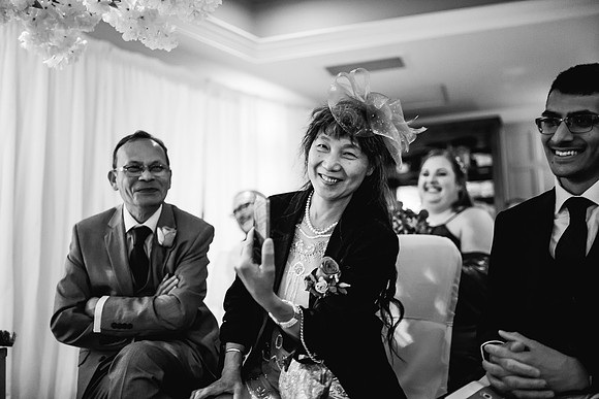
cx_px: 300
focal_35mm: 35
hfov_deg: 54.4
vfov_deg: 37.9
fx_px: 582
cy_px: 200
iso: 6400
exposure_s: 1/200
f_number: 1.4
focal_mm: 35
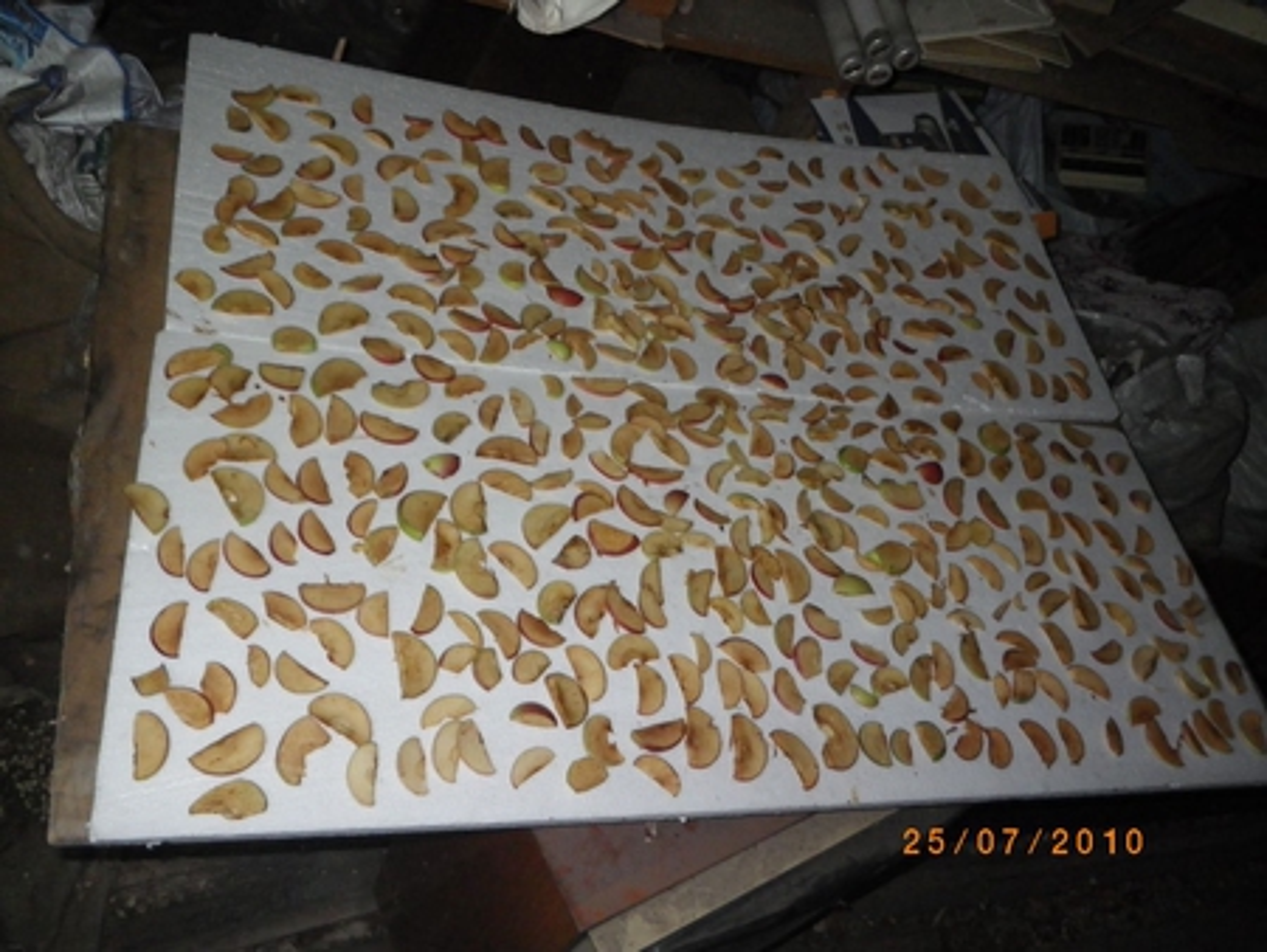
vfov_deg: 49.8
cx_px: 634
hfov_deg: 63.4
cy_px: 476
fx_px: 1025
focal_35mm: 28
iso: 400
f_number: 3.5
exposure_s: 1/50
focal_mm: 5
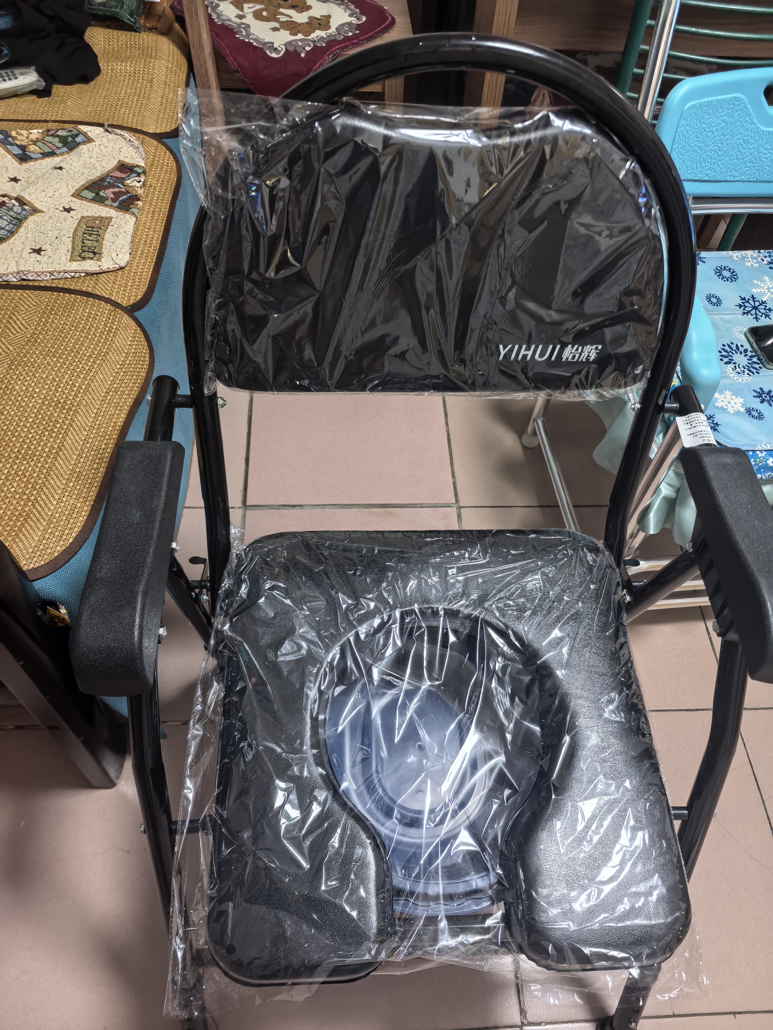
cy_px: 515
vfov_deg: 71.6
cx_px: 386
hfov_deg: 56.8
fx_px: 715
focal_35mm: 24
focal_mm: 5.75
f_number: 1.4
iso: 200
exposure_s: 1/100
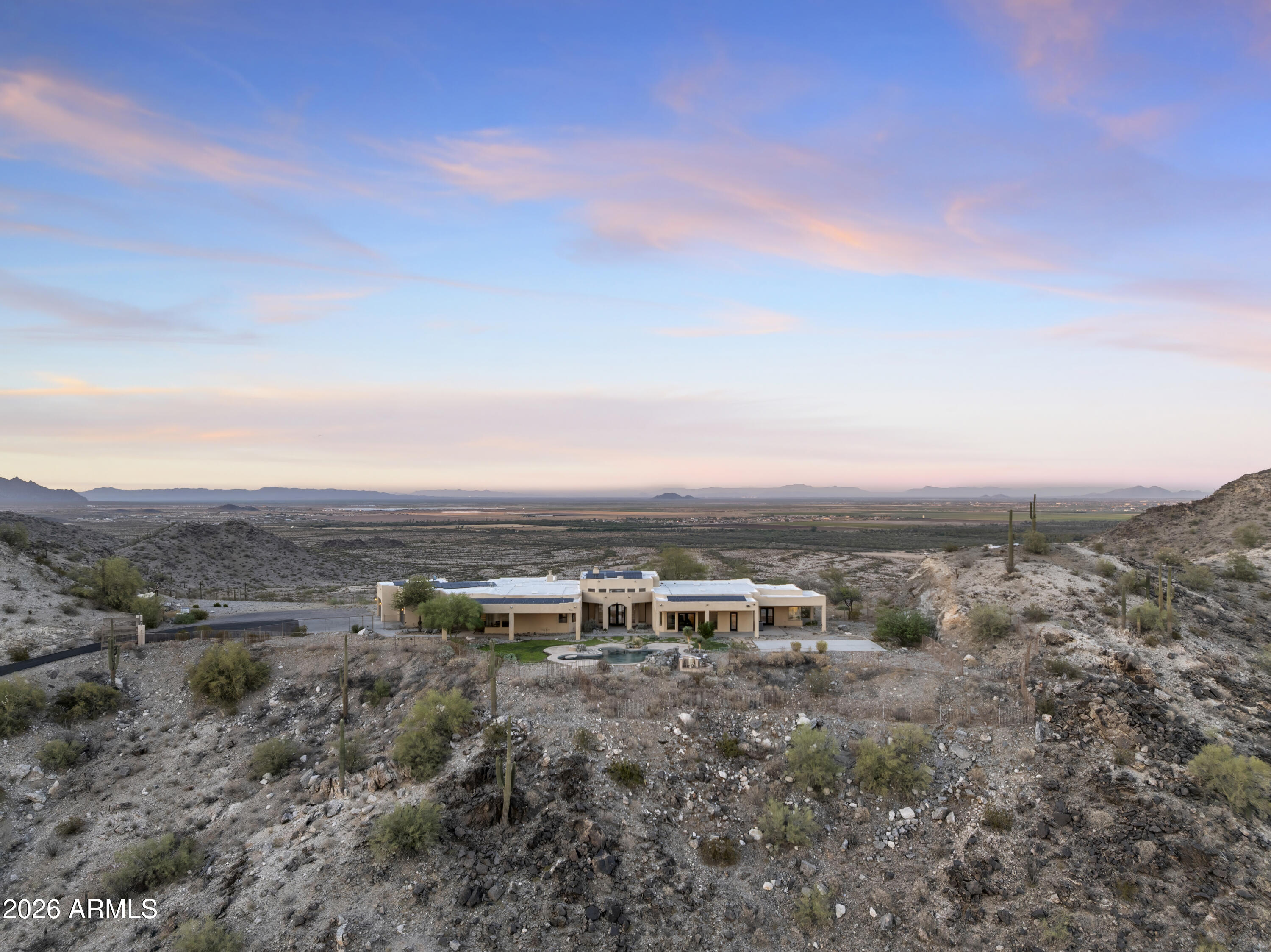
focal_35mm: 24
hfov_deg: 71.6
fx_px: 881
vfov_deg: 56.8
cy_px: 476
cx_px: 636
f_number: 2.8
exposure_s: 1/200
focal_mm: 12.3
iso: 120
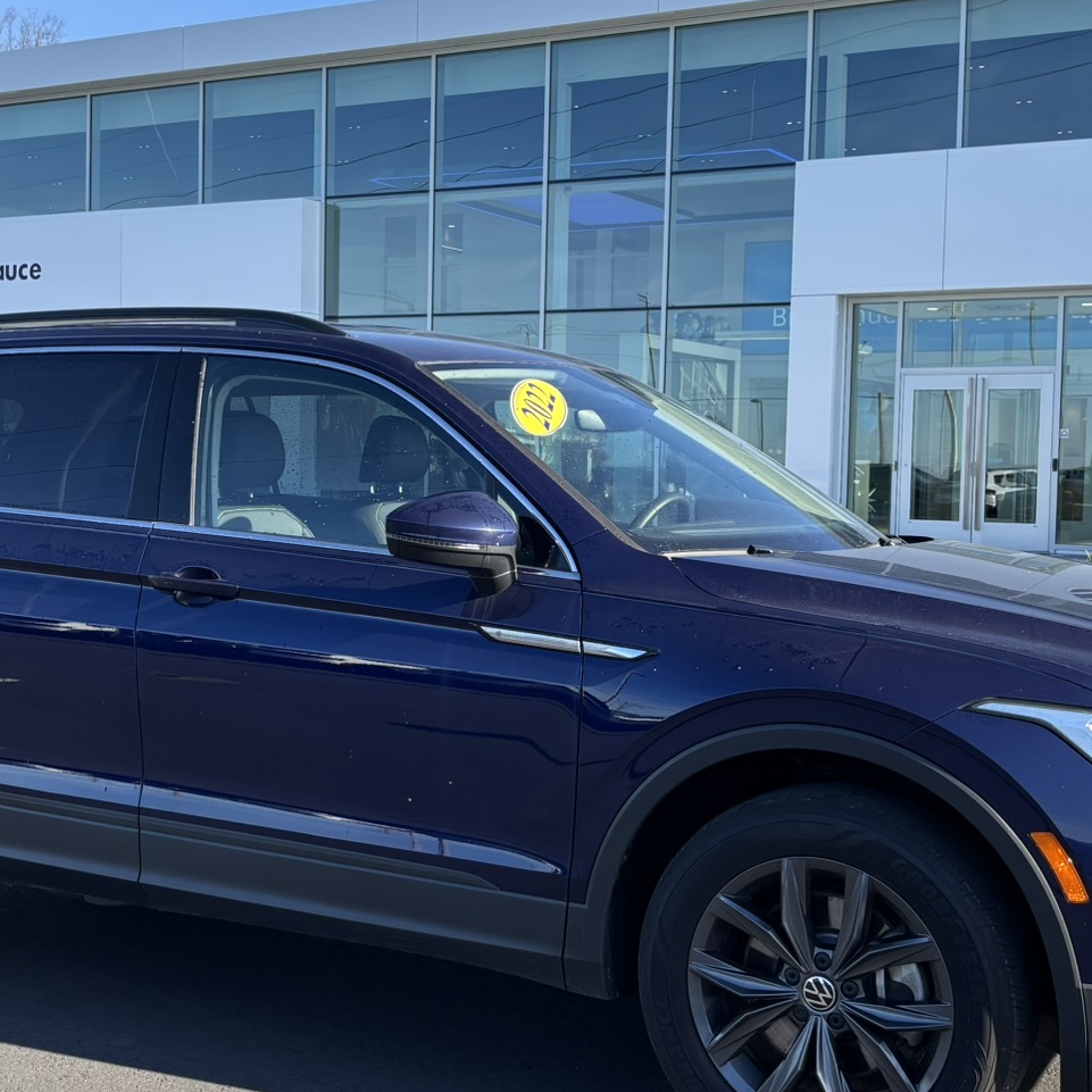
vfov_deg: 34.7
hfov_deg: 34.7
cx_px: 553
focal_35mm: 49
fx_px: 1749
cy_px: 531
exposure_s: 1/1027
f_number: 1.6
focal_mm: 5.96
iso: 50
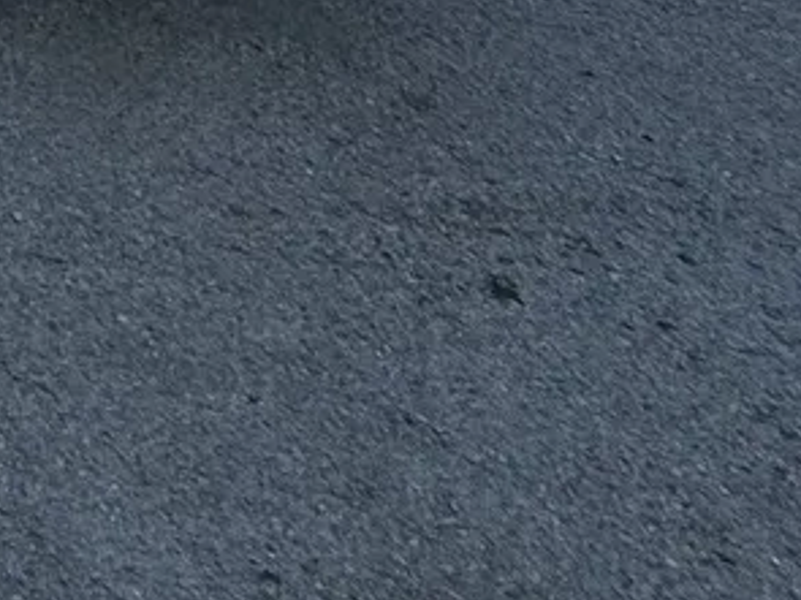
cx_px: -910
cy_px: -850
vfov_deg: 13.7
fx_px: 1758
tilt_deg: -0.1
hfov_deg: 16.9
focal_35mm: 76
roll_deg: +0.6
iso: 50
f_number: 2.2
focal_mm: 2.22
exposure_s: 1/522
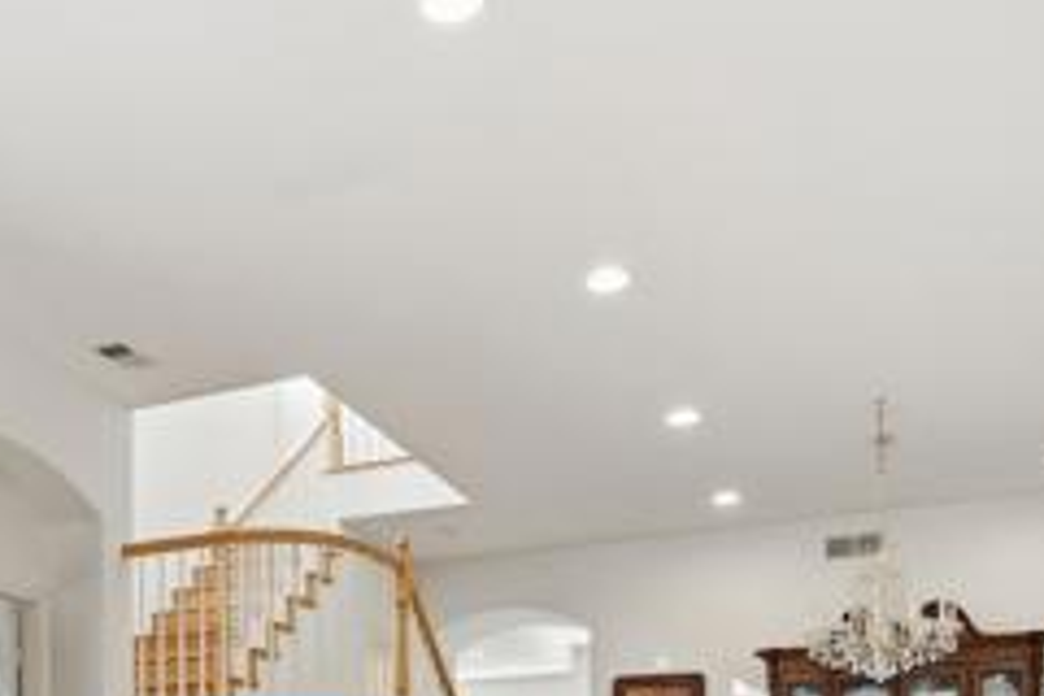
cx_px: 274
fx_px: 1160
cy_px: 846
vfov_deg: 28.7
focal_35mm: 40
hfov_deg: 46.9
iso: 100
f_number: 8
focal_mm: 15
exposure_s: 1/50
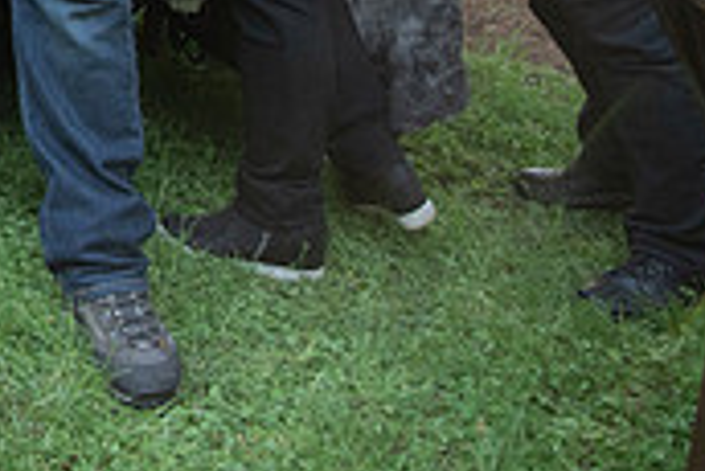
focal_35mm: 81
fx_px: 1588
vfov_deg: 15.3
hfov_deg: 21.0
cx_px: -373
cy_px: -293
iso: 1250
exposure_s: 1/320
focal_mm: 24
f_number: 4
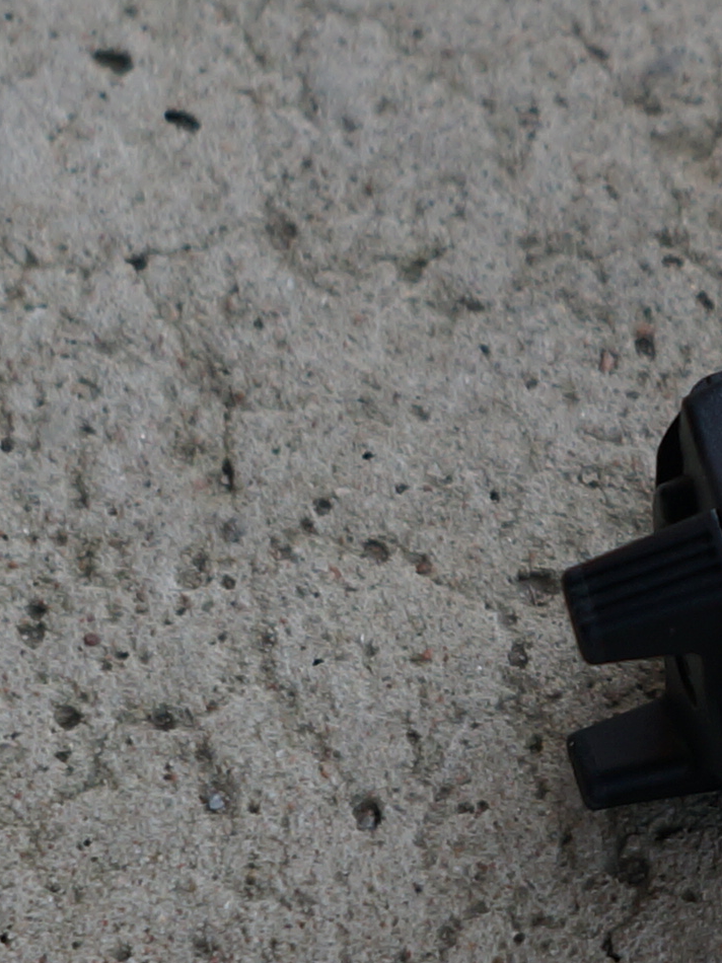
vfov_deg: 13.3
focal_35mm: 149
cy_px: 450
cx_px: 1164
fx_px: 4146
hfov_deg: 9.6
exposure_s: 1/60
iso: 160
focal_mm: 20
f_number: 4
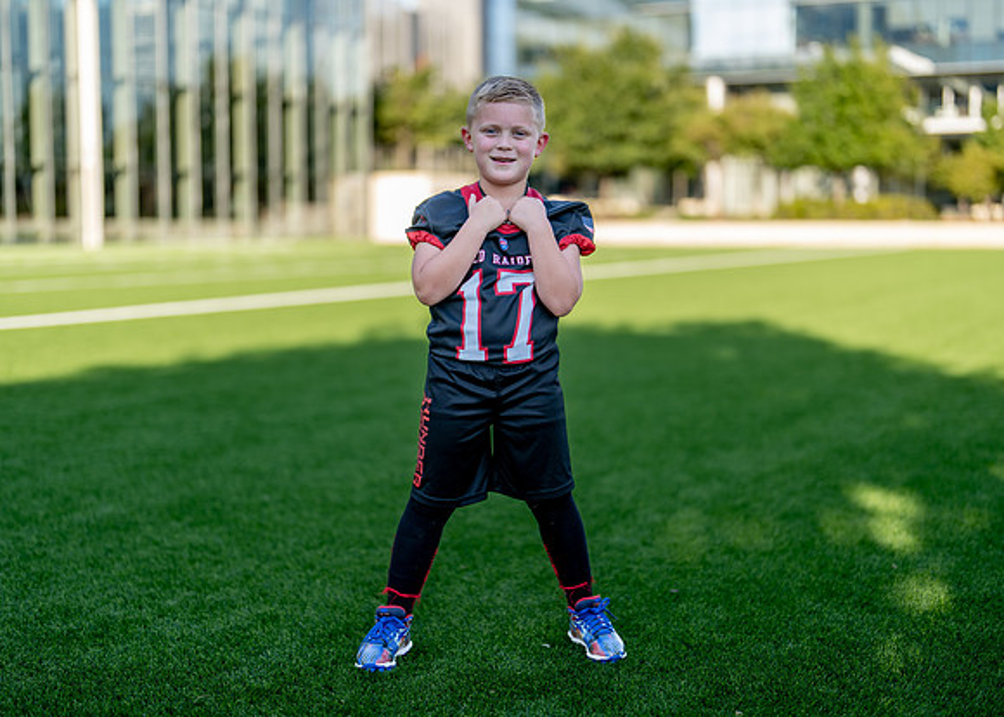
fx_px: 1509
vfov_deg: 26.7
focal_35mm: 53
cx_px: 495
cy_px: 359
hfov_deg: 36.8
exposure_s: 1/1600
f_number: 1.2
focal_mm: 50
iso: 100
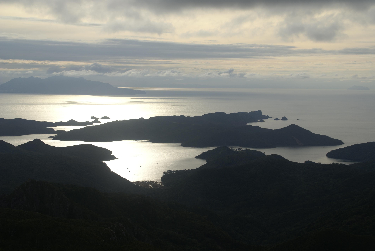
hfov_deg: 29.8
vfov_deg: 20.2
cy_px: 126
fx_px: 704
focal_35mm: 68
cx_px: 188
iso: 100
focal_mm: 45
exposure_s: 1/320
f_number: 8
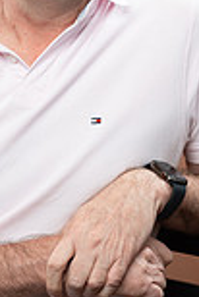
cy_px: 112
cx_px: 43
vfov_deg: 9.4
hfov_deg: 6.3
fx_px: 1812
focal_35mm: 219
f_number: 4
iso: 320
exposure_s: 1/160
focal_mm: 75
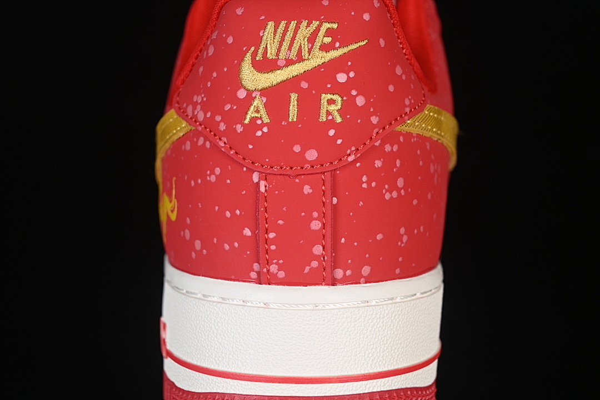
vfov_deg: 18.2
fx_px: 1250
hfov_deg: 27.0
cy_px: 200
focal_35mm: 75
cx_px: 300
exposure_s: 1/80
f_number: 7.1
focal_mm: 50
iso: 160
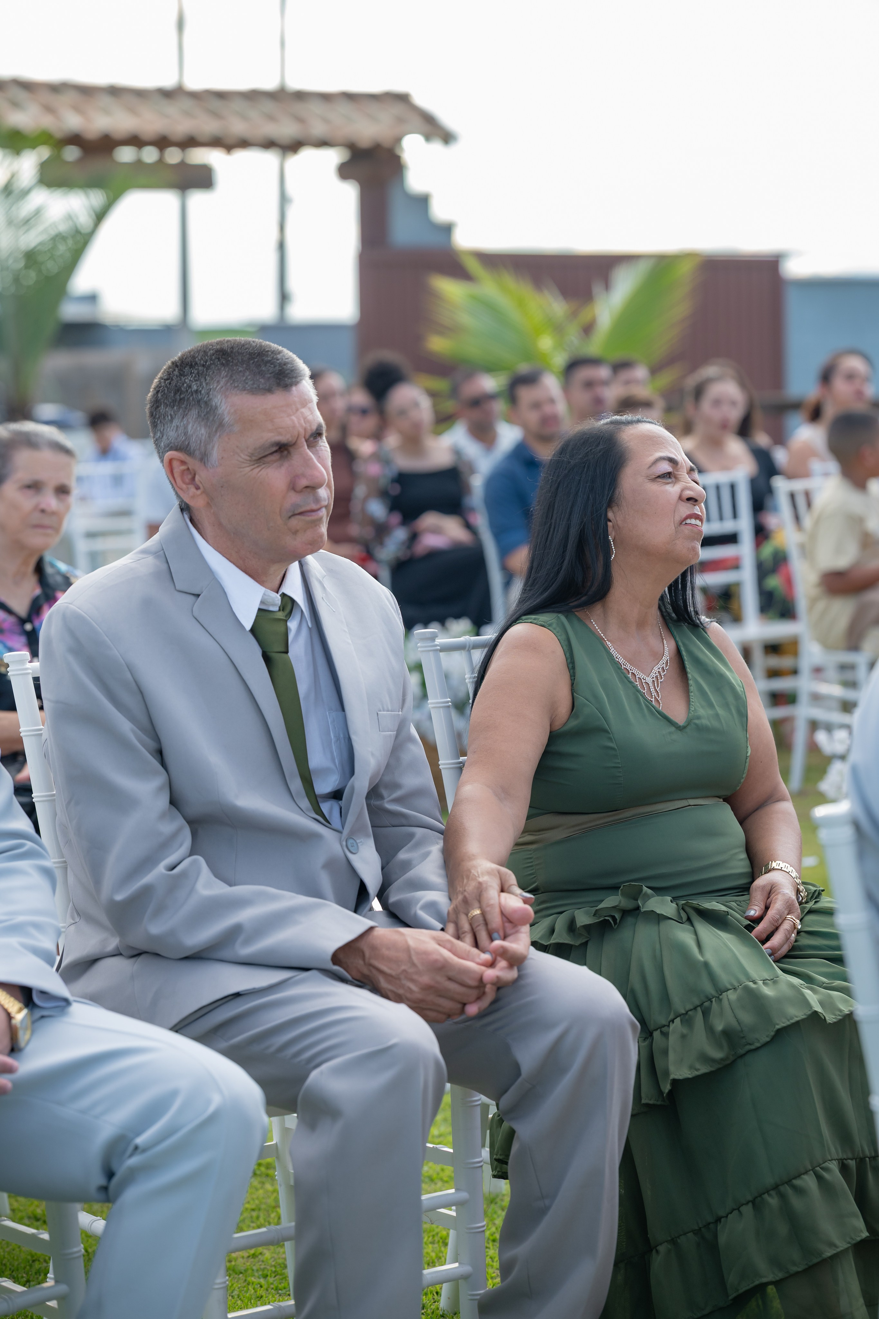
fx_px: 3113
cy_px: 660
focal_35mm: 85
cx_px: 440
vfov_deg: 23.9
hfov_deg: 16.1
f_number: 3.5
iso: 200
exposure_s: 1/640
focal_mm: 85
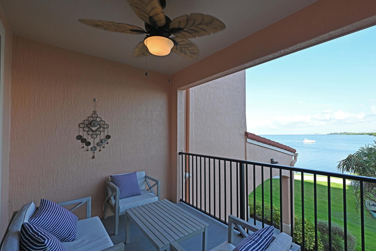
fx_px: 167
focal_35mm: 16
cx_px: 207
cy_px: 129
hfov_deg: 96.4
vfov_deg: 73.7
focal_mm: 14
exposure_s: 1/250
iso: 180
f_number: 5.6
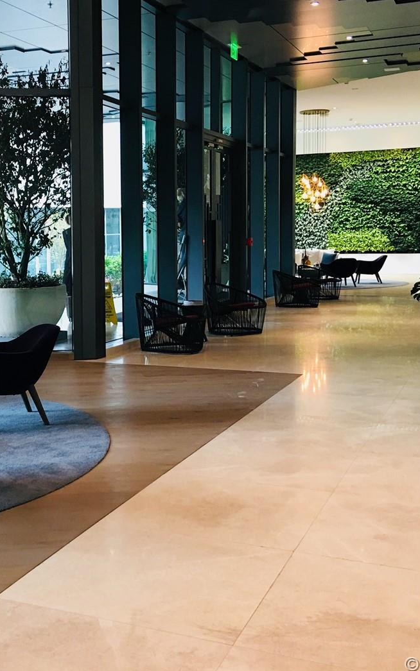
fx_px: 861
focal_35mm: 47
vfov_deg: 42.6
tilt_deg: -3.8
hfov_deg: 27.0
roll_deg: +0.0
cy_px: 293
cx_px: 100
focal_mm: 4.15
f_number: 2.2
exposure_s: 1/30
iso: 40
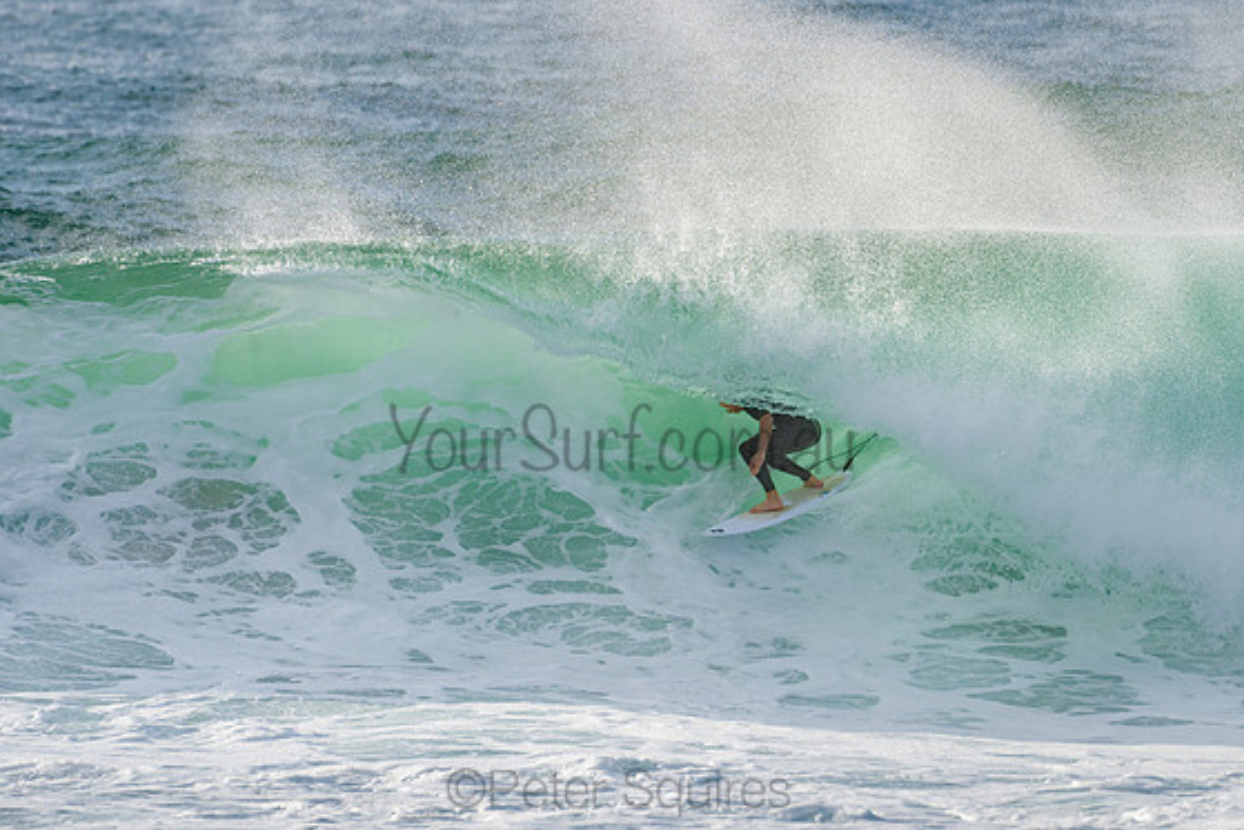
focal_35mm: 635
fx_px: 21947
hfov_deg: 3.2
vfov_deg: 2.2
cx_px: 764
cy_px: 419
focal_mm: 500
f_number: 5.6
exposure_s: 1/2000
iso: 280
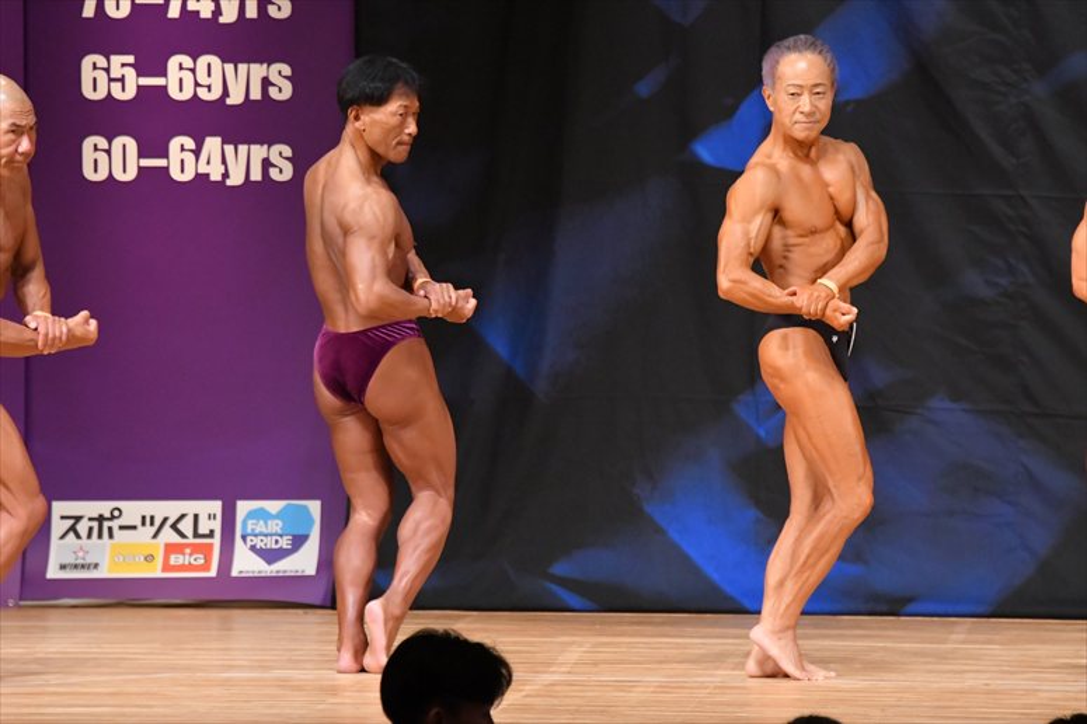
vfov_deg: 4.6
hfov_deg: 6.9
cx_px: 544
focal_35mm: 300
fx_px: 9054
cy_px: 362
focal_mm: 200
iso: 6400
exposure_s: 1/400
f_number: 5.6
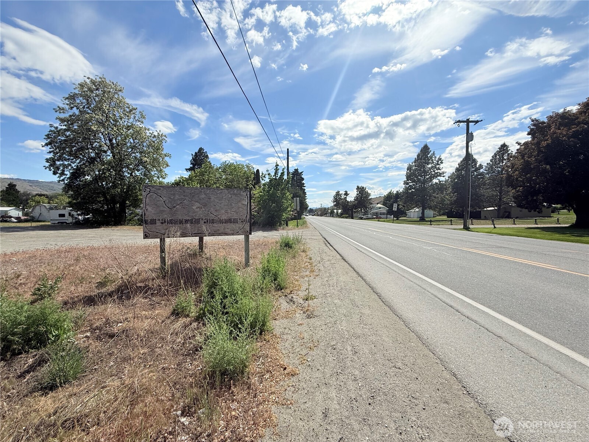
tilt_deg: -1.0
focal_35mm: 14
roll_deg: -0.2
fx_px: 238
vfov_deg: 85.7
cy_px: 221
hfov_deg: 102.1
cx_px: 294
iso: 50
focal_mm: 2.22
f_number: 2.2
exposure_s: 1/4425
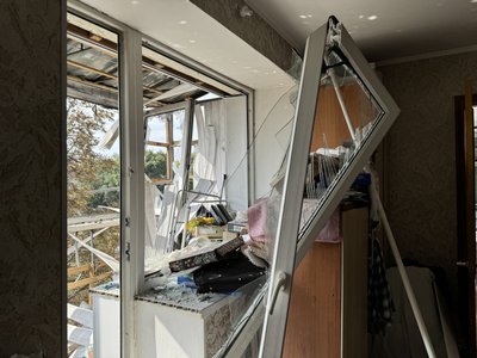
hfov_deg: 71.6
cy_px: 179
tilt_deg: +0.6
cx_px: 238
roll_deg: +0.7
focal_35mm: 24
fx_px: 331
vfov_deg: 56.8
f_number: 1.78
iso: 80
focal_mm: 6.76
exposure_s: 1/980
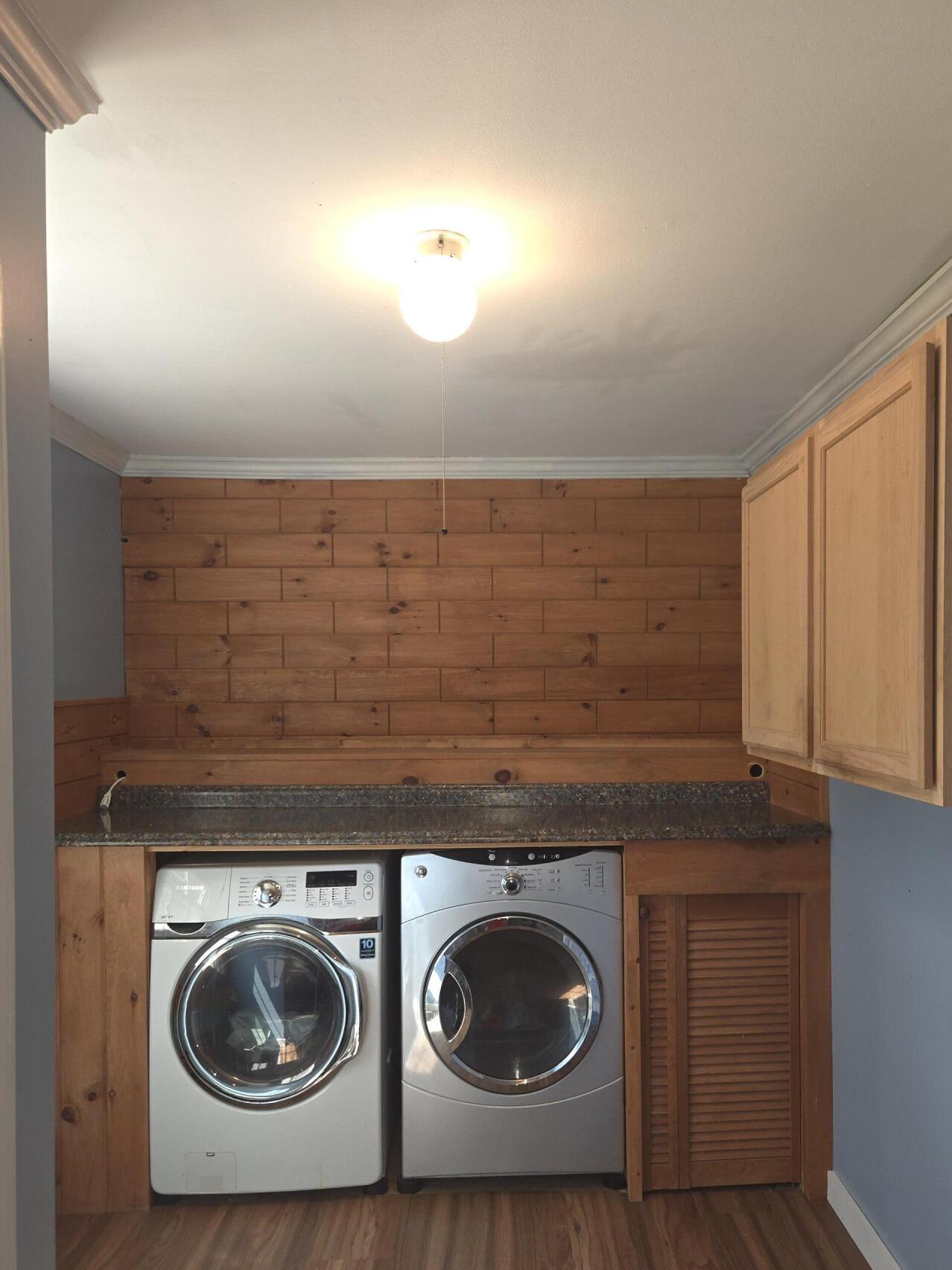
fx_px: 990
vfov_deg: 65.1
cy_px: 710
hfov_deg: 51.3
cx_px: 523
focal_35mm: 27
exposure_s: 1/60
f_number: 1.8
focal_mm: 5.4
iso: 100
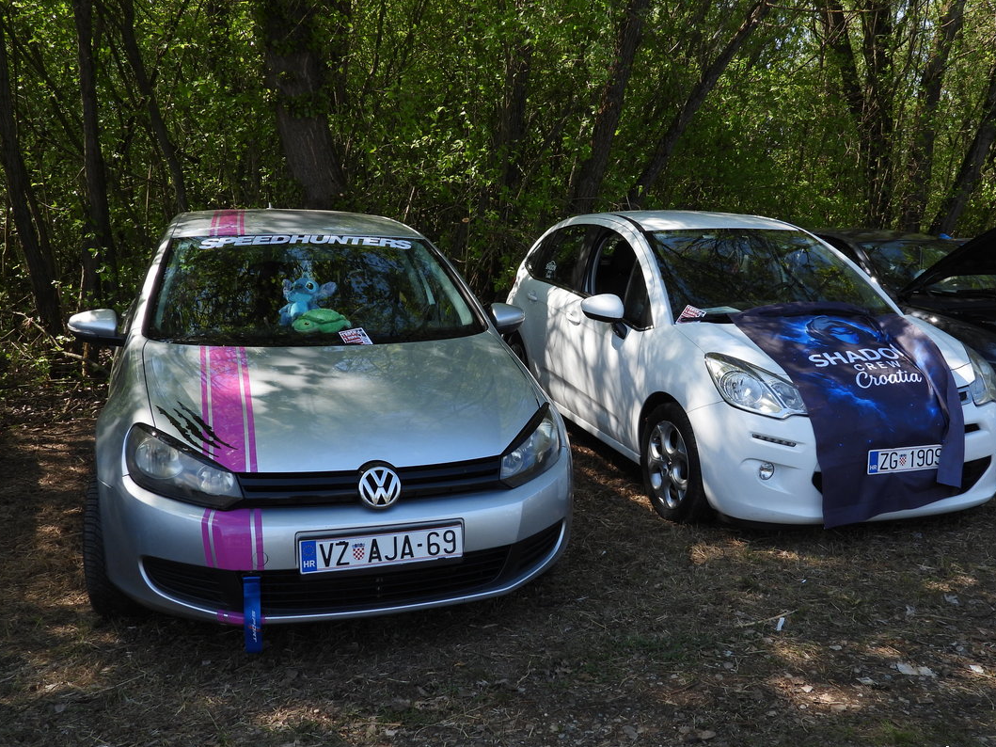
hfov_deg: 53.9
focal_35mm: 34
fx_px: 978
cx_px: 535
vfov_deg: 41.8
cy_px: 374
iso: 100
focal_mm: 5.4
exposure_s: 1/500
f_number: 3.2
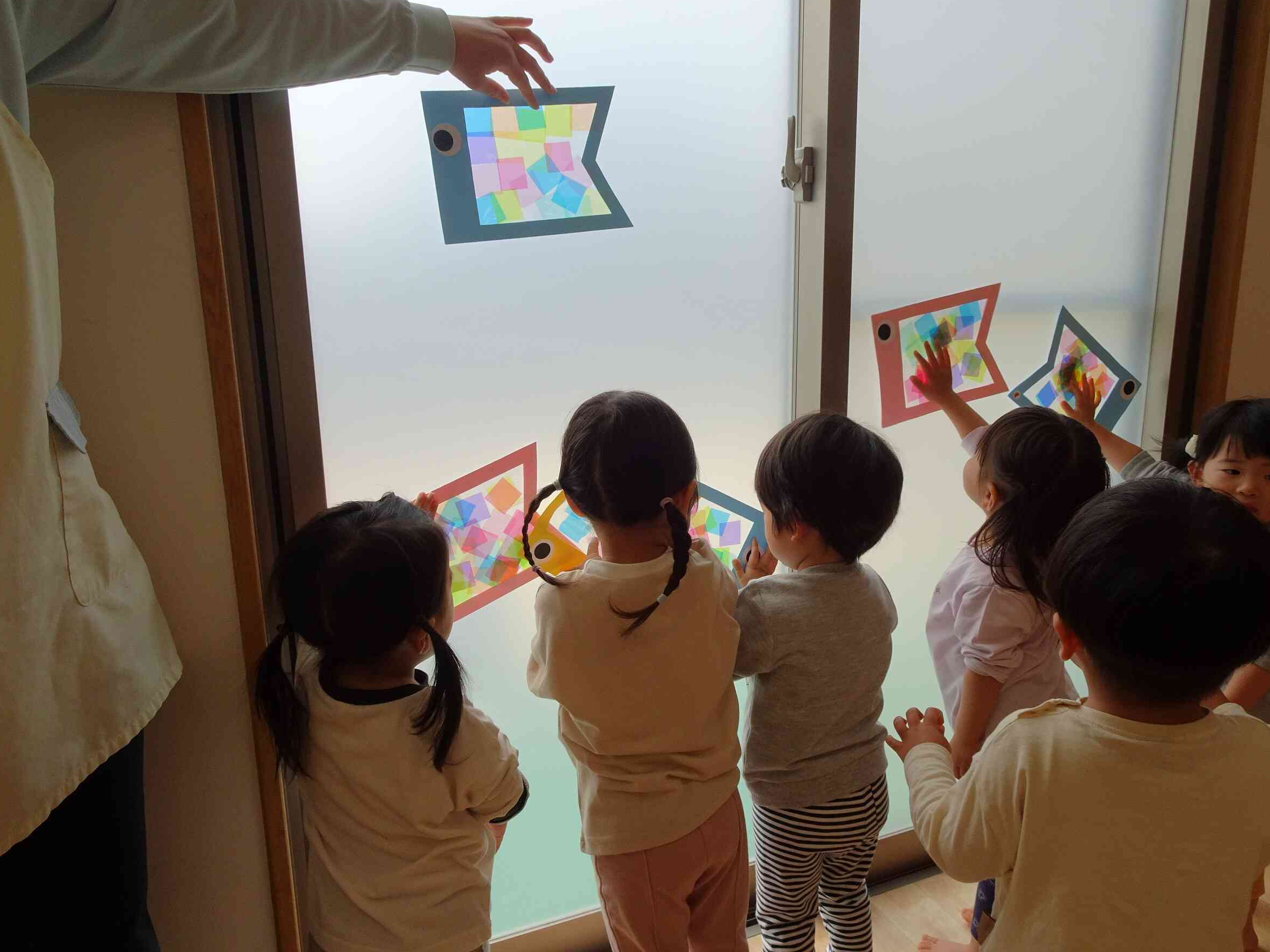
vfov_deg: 54.9
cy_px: 488
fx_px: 917
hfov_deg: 69.4
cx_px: 656
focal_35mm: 25
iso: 80
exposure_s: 1/400
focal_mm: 4.1
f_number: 3.5
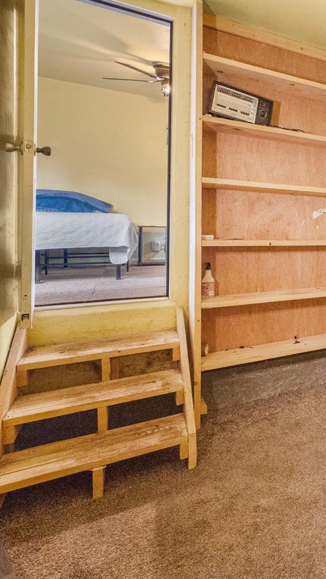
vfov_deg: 78.7
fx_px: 354
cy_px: 284
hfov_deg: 33.6
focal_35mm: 23
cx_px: 438
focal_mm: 14
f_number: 8
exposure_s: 1/5
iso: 51200
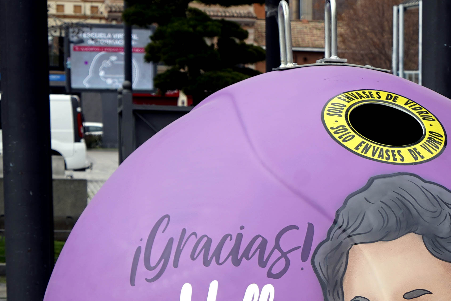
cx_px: 648
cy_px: 385
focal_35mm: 132
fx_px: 1654
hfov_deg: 14.6
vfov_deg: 10.2
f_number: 7.1
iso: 200
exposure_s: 1/125
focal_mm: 42
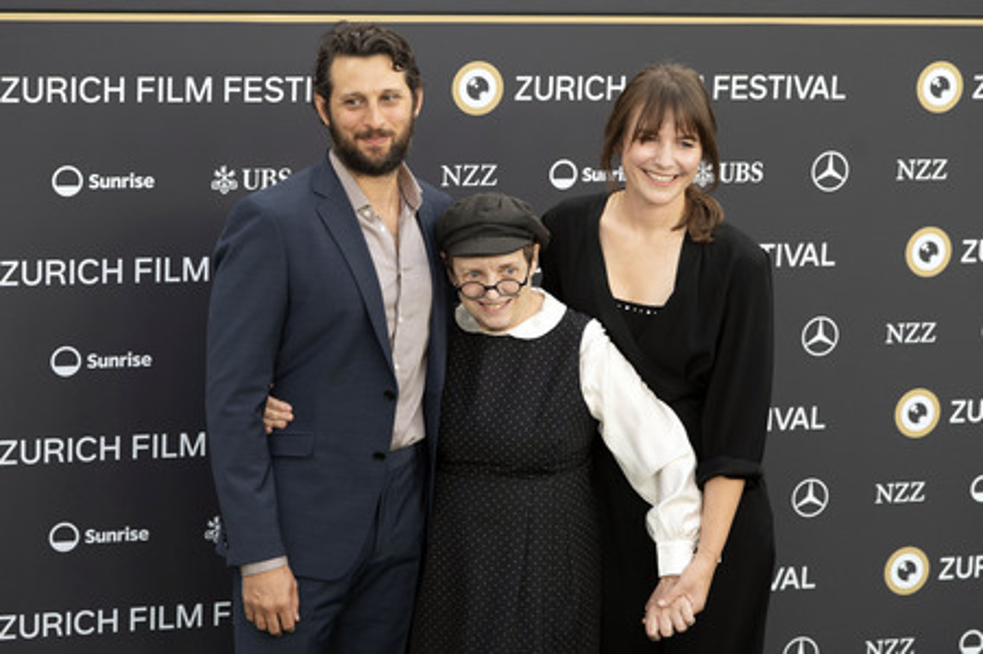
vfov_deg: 14.0
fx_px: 2672
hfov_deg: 20.8
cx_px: 492
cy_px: 327
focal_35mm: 98
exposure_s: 1/200
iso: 400
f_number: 4.5
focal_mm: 95
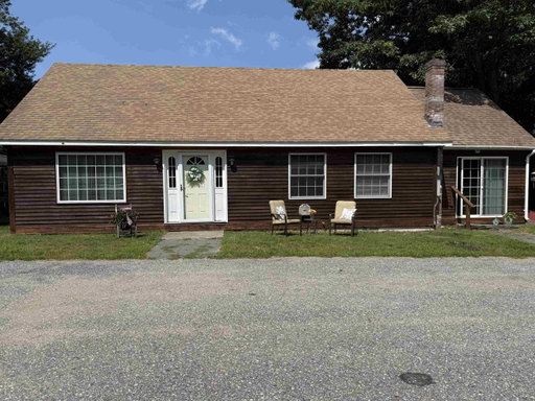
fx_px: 371
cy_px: 200
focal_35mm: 24
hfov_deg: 71.6
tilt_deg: -1.8
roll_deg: -0.2
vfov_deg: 56.8
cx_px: 268
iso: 80
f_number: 1.78
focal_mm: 6.76
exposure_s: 1/5714
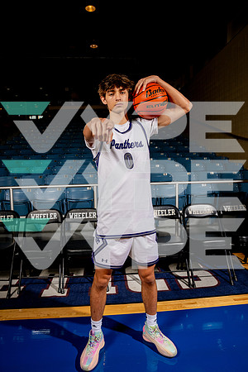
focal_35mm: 24
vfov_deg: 73.7
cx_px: 124
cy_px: 186
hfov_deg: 53.1
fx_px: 248
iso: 250
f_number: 7.1
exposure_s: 1/125
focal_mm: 24
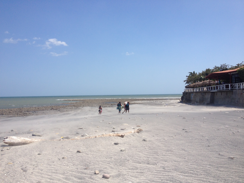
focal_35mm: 35
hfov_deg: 52.6
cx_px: 122
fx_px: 247
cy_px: 92
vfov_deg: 40.7
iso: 50
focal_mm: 4.28
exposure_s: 1/2762
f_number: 2.4
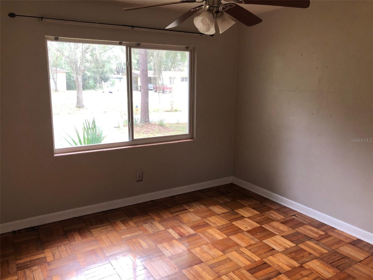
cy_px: 140
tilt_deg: -11.4
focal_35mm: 28
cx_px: 186
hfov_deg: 63.4
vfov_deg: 49.7
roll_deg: +0.3
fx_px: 302
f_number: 1.8
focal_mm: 3.99
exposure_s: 1/30
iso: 32
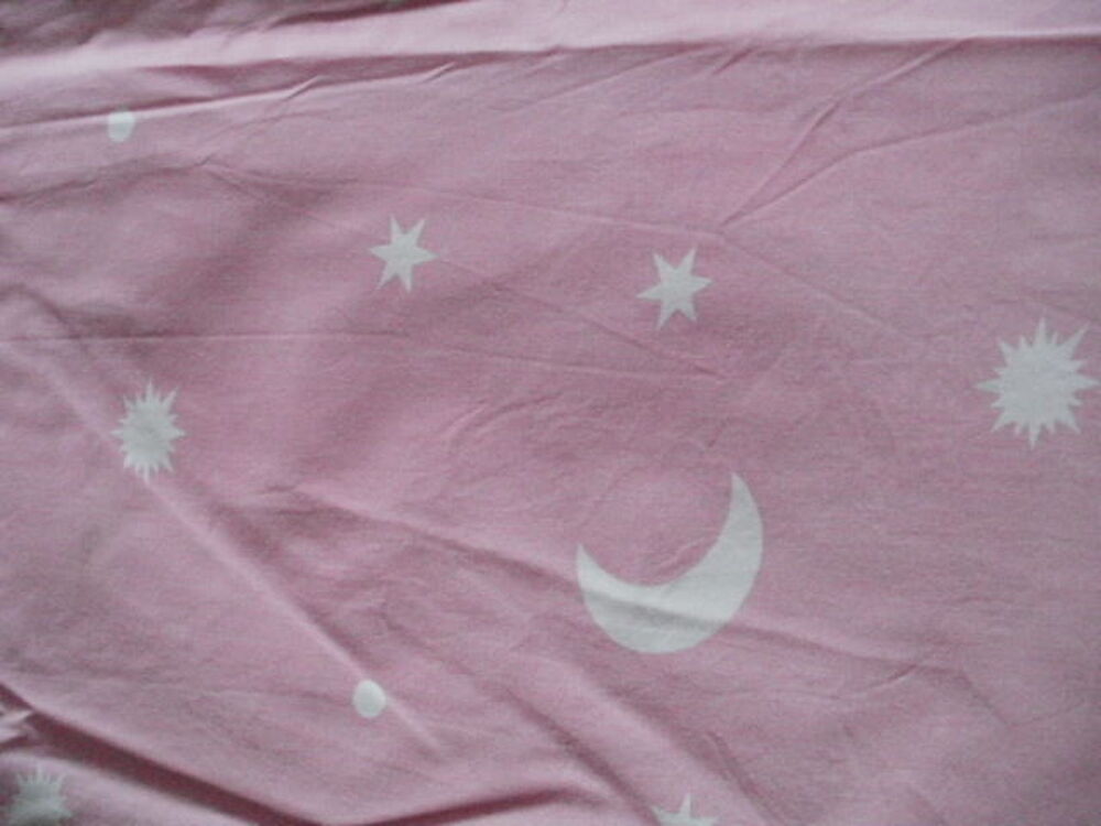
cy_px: 413
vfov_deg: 39.7
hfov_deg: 51.4
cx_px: 550
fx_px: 1145
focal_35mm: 36
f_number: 3.5
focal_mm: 6.3
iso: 800
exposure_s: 1/25
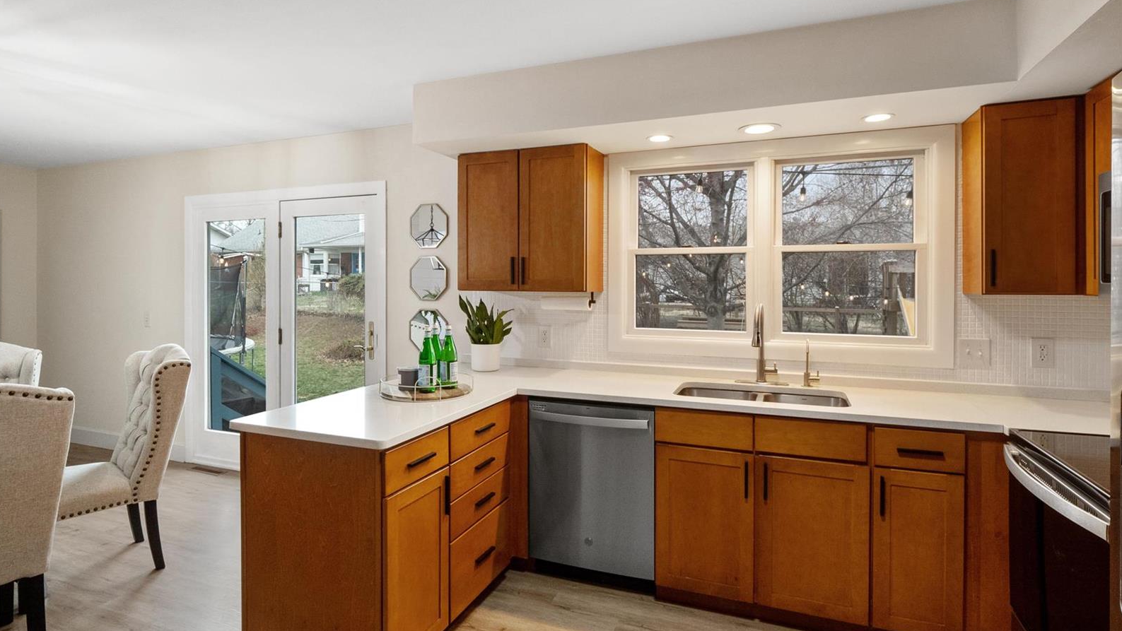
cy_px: 287
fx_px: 565
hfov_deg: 89.6
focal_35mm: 19
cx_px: 559
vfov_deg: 58.3
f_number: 8
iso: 400
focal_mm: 9
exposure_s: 1/15
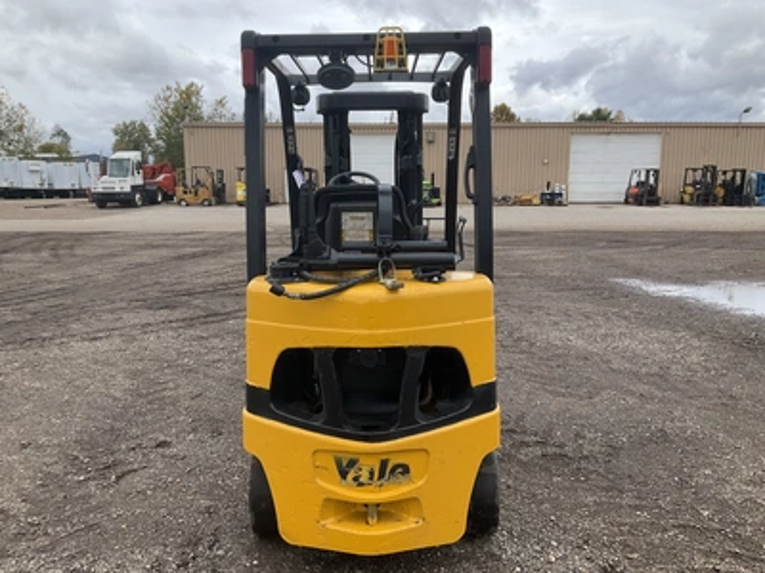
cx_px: 382
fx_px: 641
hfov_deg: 61.7
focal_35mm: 29
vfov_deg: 48.2
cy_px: 286
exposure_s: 1/599
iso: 25
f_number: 1.8
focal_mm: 3
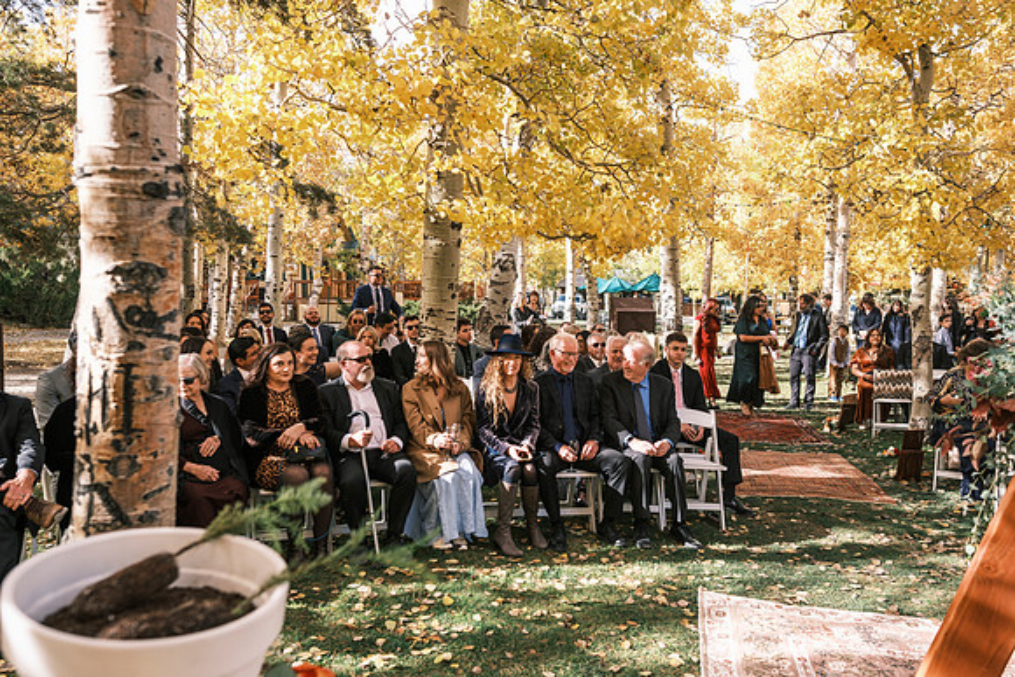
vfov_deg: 48.0
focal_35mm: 27
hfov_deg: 67.4
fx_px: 761
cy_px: 338
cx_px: 508
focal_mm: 18
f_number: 2.8
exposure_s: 1/500
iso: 160
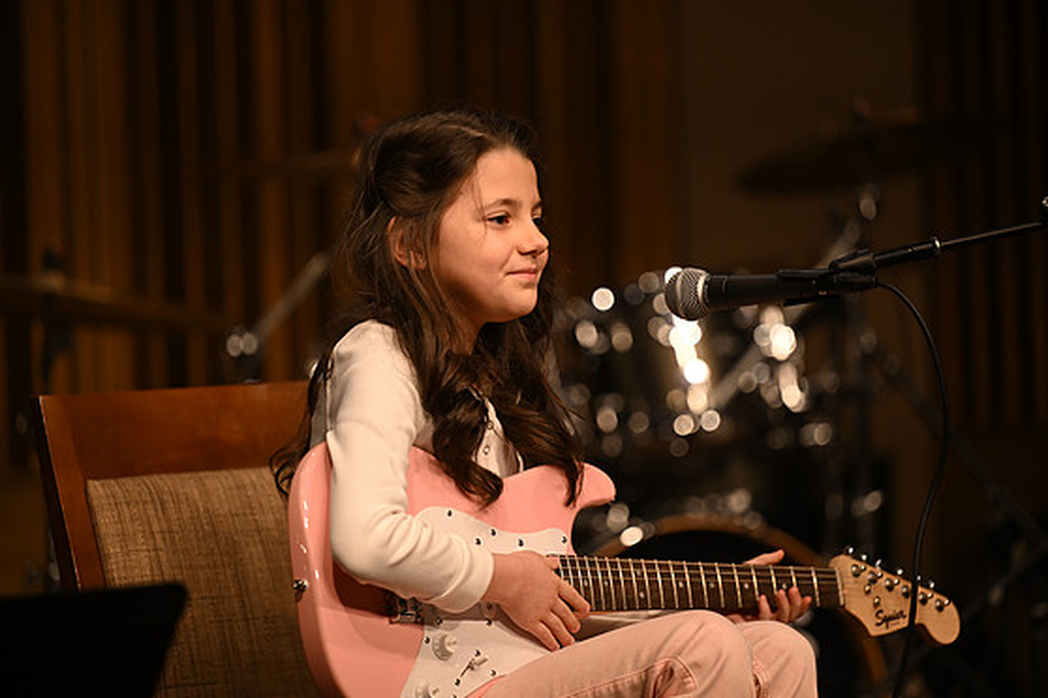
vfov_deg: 7.3
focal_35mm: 187
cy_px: 350
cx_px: 535
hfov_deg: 11.0
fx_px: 5443
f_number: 2.8
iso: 800
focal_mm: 180
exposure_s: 1/400
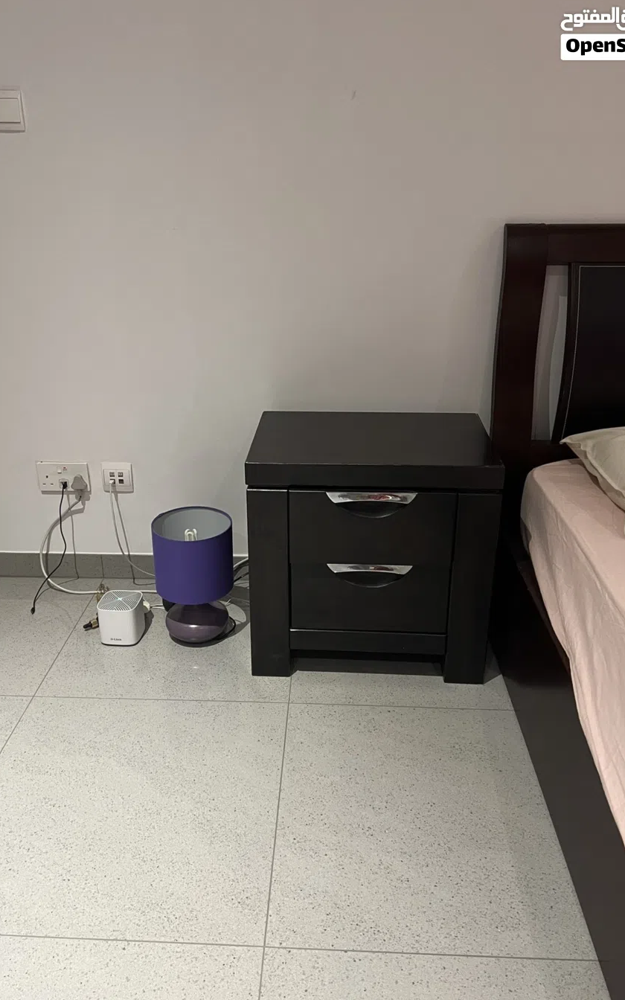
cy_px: 497
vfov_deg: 66.5
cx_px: 306
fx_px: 763
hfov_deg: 44.5
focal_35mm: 28
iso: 160
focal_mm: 5.7
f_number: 1.5
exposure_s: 1/50
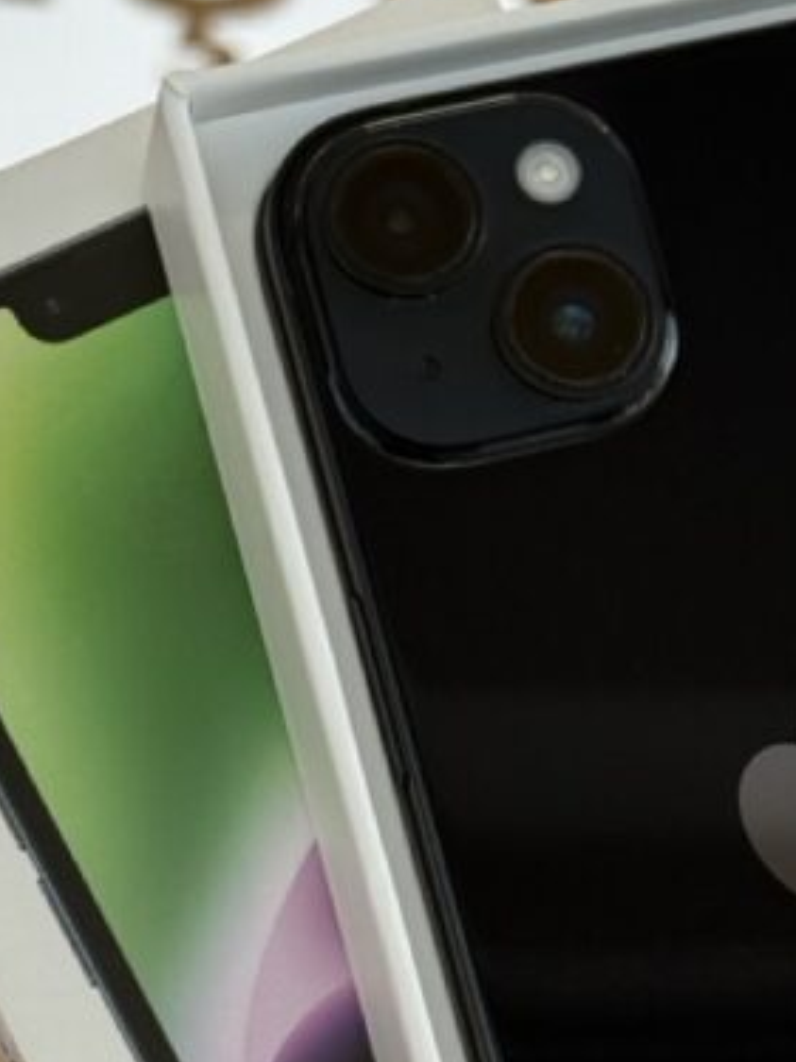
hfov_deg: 11.3
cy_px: 680
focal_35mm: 131
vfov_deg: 15.0
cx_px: 603
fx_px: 4019
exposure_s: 1/706
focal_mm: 6.76
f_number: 1.78
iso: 80
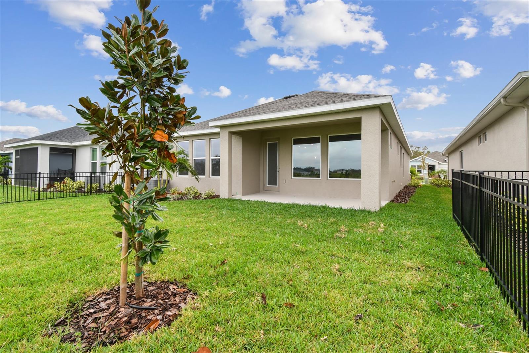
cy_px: 176
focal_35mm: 15
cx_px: 264
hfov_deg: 100.4
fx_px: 220
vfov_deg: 77.3
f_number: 7.1
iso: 100
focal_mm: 10
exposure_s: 1/125
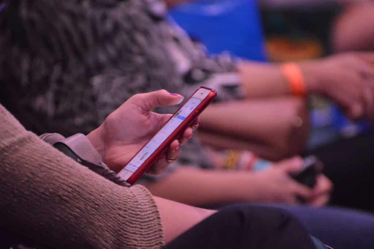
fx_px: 4671
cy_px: 124
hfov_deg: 4.6
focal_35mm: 450
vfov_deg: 3.1
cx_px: 187
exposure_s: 1/100
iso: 6400
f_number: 5.6
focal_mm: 300
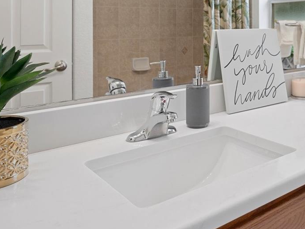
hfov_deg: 45.6
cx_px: 258
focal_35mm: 38
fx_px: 335
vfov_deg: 36.0
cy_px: 34
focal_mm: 17
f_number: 8
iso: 320
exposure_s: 1/3
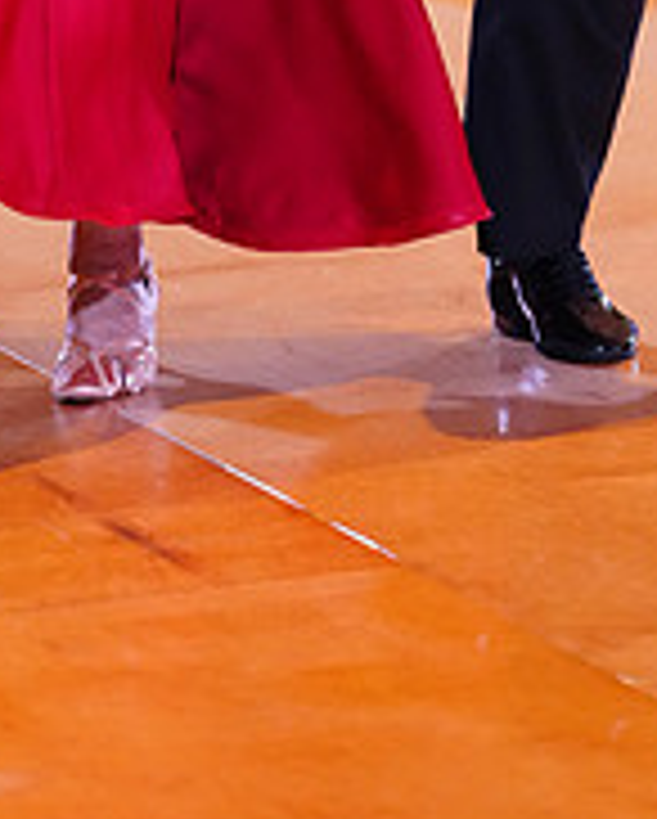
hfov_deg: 4.2
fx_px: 8905
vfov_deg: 5.2
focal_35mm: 367
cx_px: 263
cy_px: -472
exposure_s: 1/400
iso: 5000
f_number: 2.8
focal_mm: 123
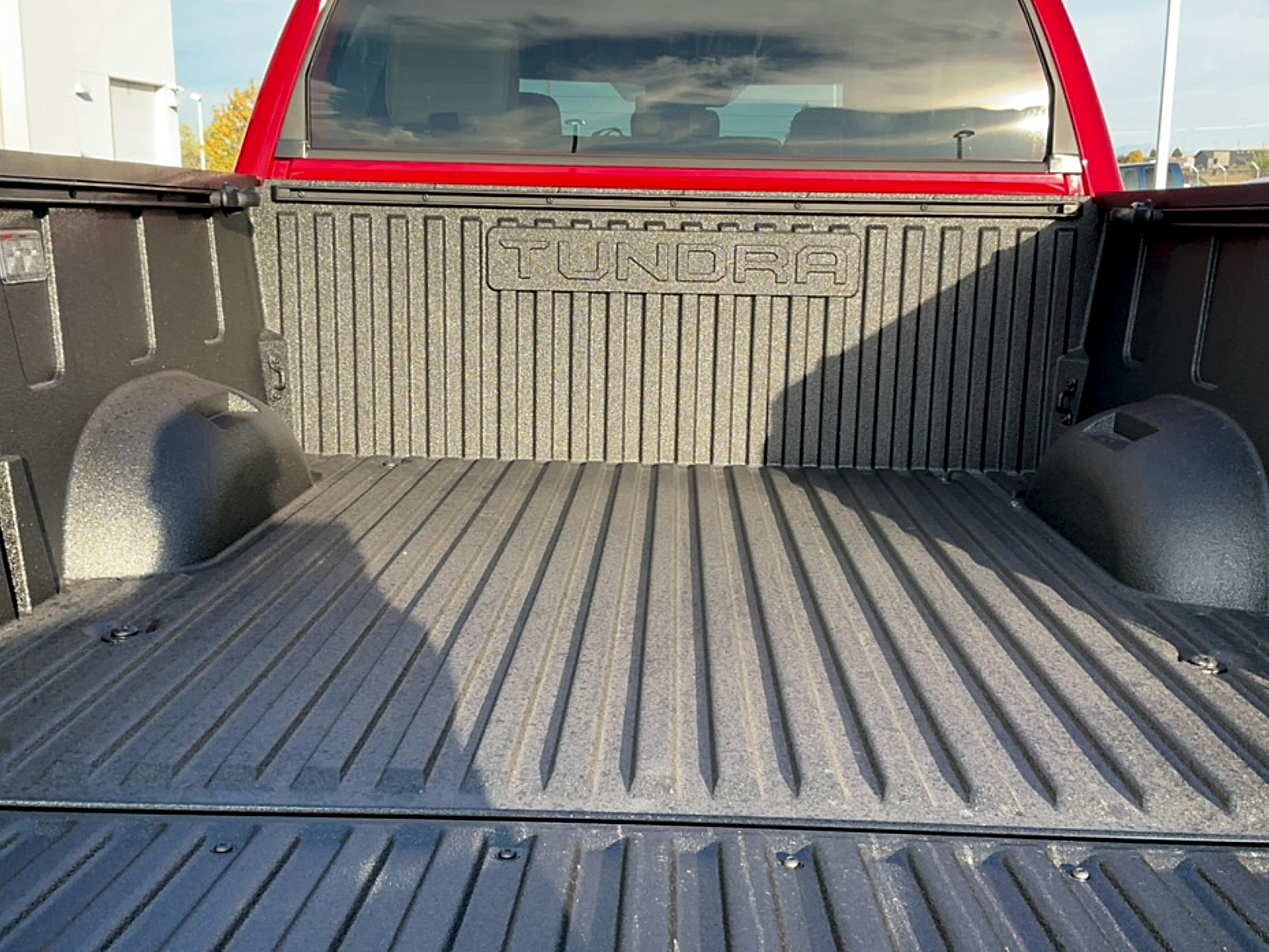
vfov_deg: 45.4
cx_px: 635
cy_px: 486
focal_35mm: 31
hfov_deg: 58.4
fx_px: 1136
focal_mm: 3
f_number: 1.8
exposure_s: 1/348
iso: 25
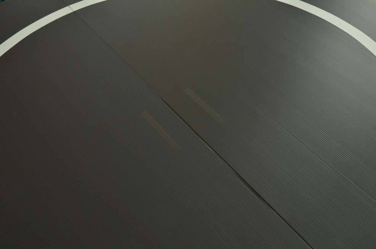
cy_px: 124
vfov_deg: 29.7
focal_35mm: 45
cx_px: 188
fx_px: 469
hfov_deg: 43.7
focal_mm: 30
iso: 200
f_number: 9
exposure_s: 1/25
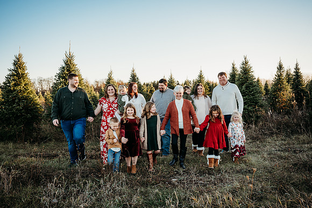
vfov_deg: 42.9
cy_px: 104
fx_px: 264
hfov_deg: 61.1
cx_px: 156
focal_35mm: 30
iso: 400
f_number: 4
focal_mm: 30.5
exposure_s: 1/640
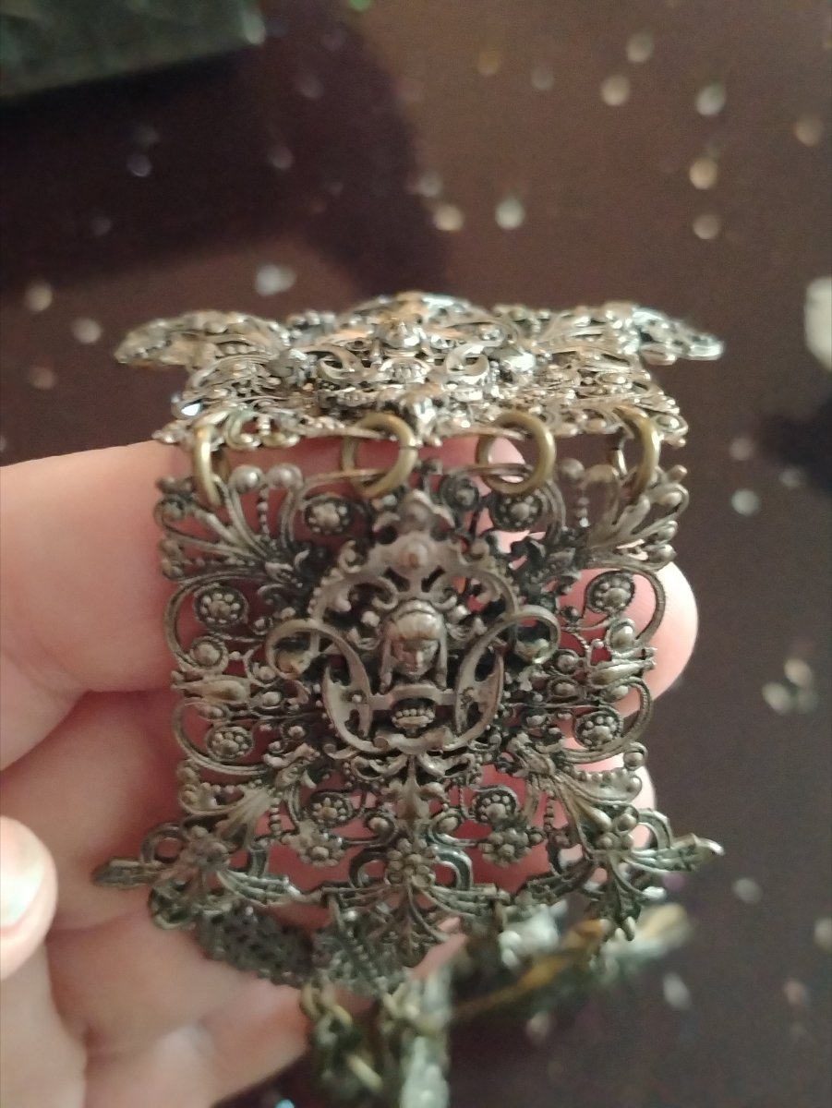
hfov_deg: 32.2
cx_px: 416
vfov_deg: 42.1
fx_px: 1441
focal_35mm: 45
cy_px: 554
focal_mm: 5.25
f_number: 1.75
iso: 7232
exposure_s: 1/60
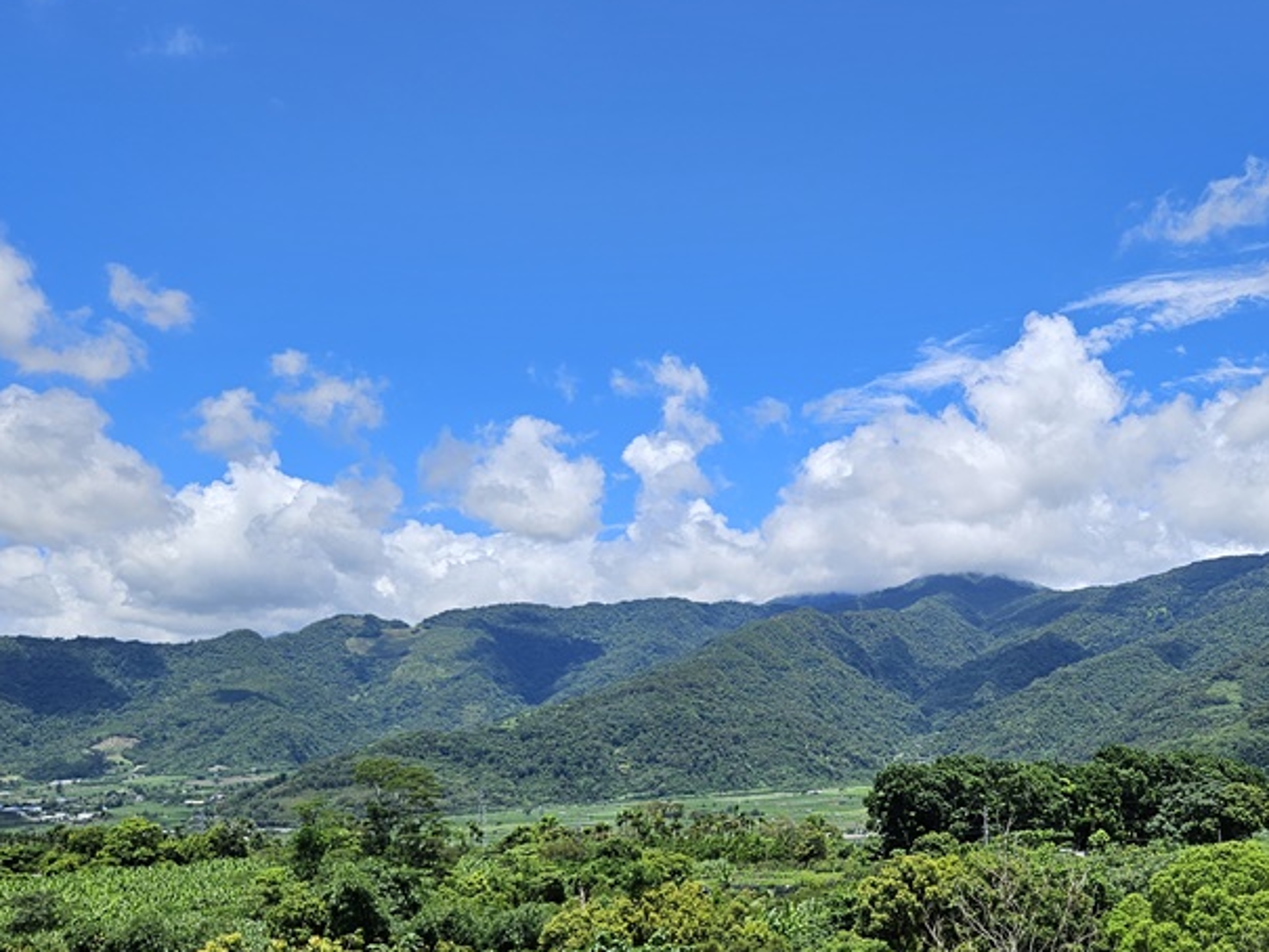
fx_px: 1393
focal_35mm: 38
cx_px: 879
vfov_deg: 37.0
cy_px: 690
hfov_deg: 47.9
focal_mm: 5.4
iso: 25
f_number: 1.8
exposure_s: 1/1869
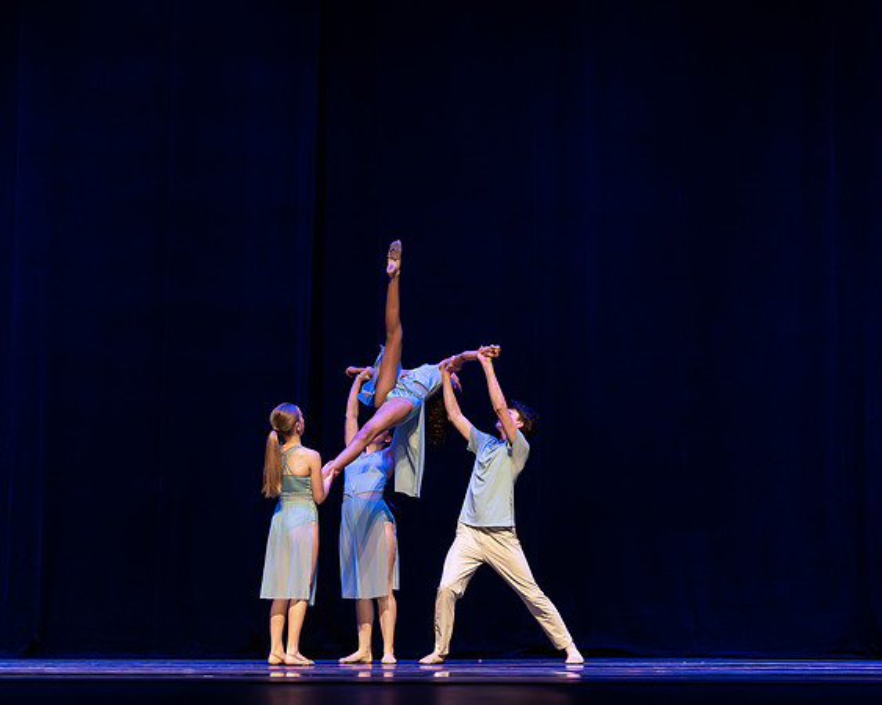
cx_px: 441
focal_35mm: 91
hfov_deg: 20.9
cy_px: 434
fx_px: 2387
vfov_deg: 16.8
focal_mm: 66
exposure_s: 1/640
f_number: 2.8
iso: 3200
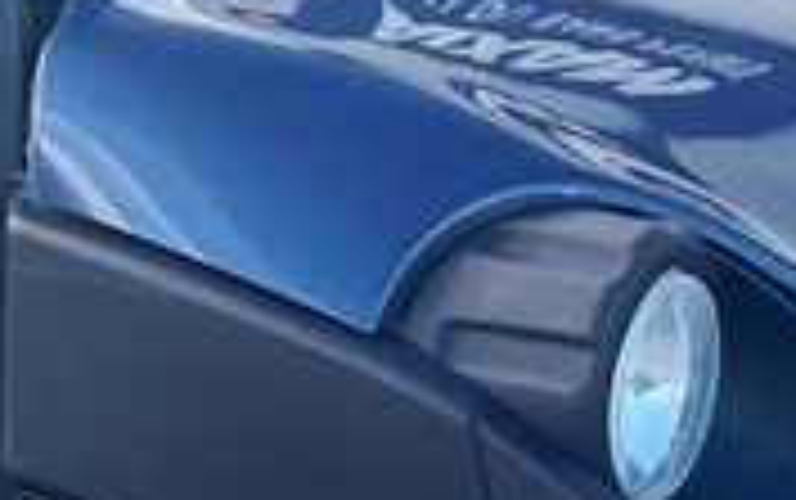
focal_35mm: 159
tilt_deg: -16.8
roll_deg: +1.8
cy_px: 414
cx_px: -409
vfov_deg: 8.3
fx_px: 3453
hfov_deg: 12.5
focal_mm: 4.2
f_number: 1.6
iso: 32
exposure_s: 1/609
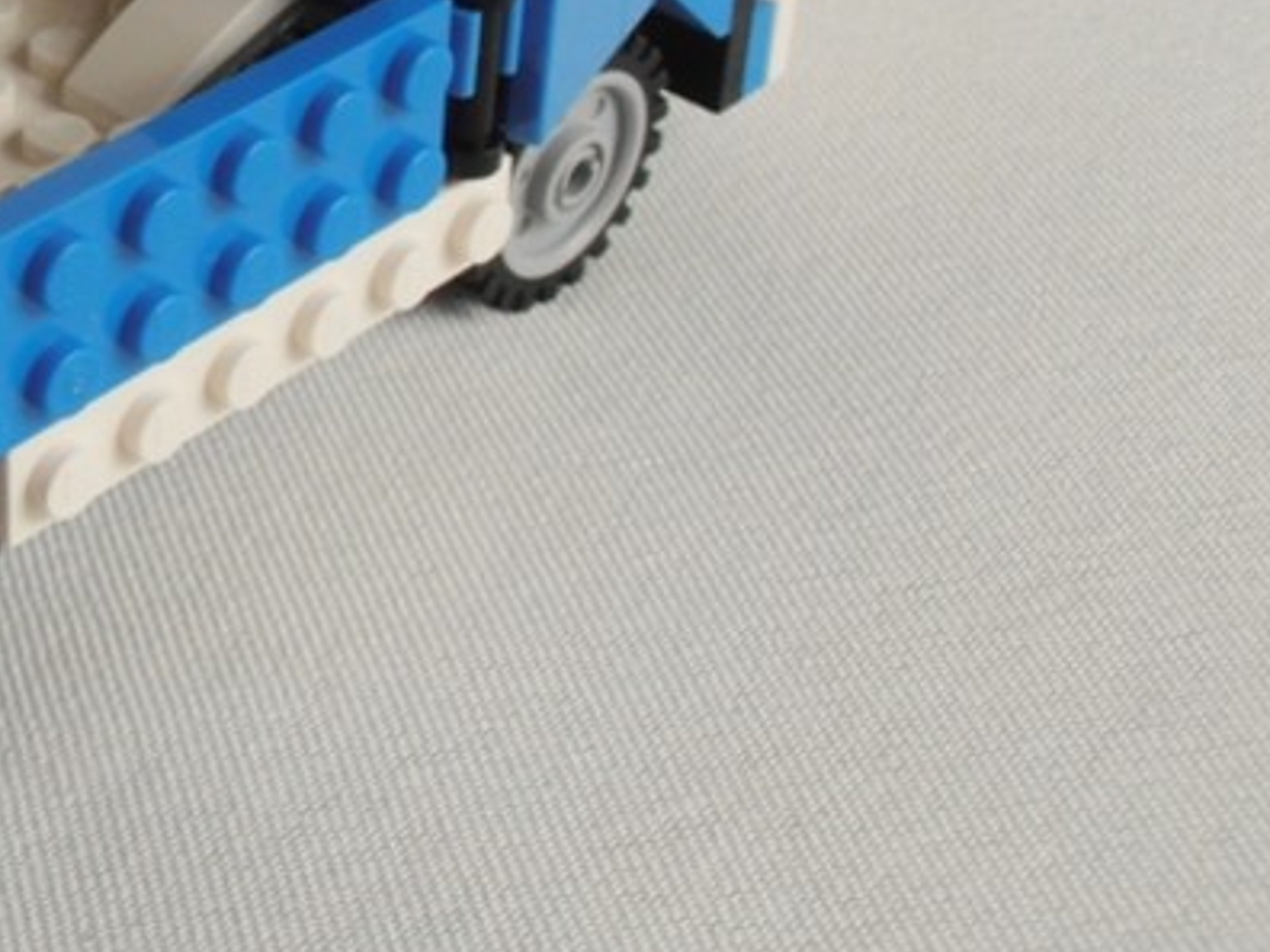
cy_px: 18
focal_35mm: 84
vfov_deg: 17.2
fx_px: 3082
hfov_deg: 21.9
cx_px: -151
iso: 80
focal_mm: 6.61
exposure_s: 1/250
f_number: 3.9
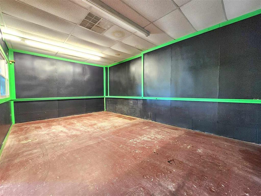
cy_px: 98
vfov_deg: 90.0
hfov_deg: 106.2
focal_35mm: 13
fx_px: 98
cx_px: 130
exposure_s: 1/30
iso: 640
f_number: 2.2
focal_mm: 2.2
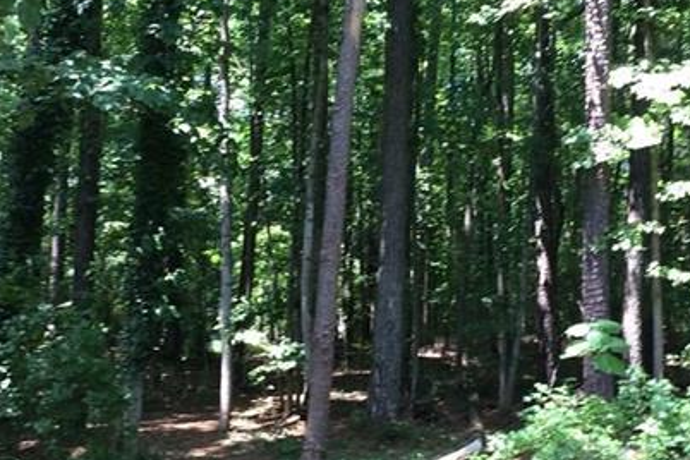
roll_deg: +0.9
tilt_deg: +5.0
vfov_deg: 22.6
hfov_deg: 33.4
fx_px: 1150
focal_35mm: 60
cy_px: 268
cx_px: 300
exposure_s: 1/60
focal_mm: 4.15
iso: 50
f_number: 2.2
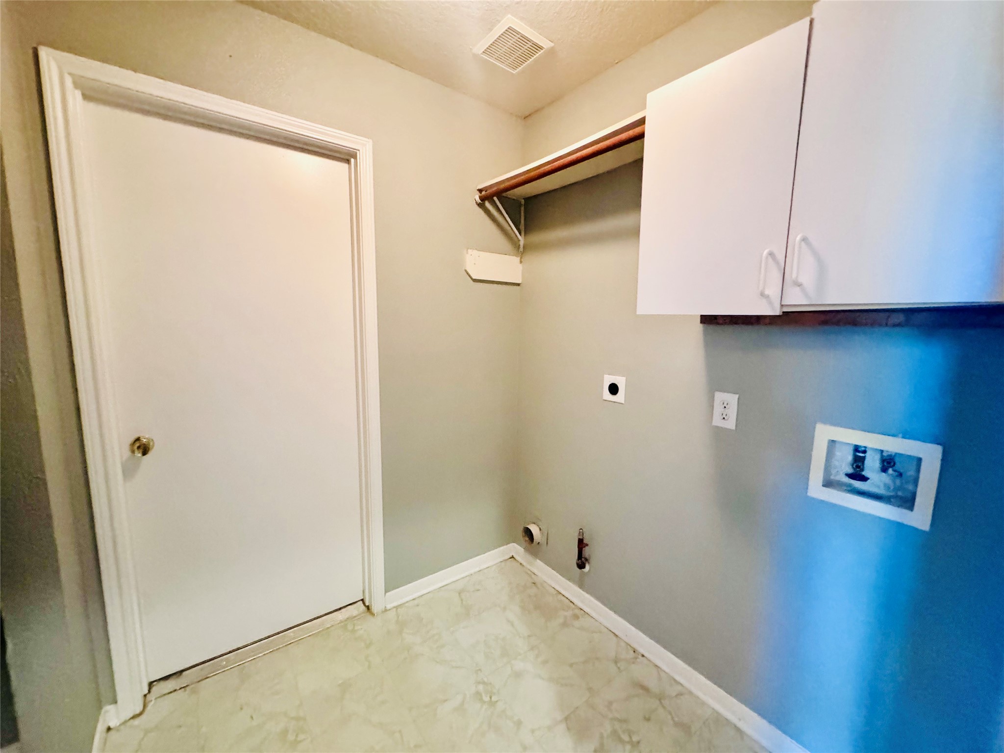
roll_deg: -1.0
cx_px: 502
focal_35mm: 14
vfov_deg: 85.7
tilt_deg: -9.2
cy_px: 376
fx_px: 406
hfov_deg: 102.1
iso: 1000
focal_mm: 2.22
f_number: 2.2
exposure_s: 1/60
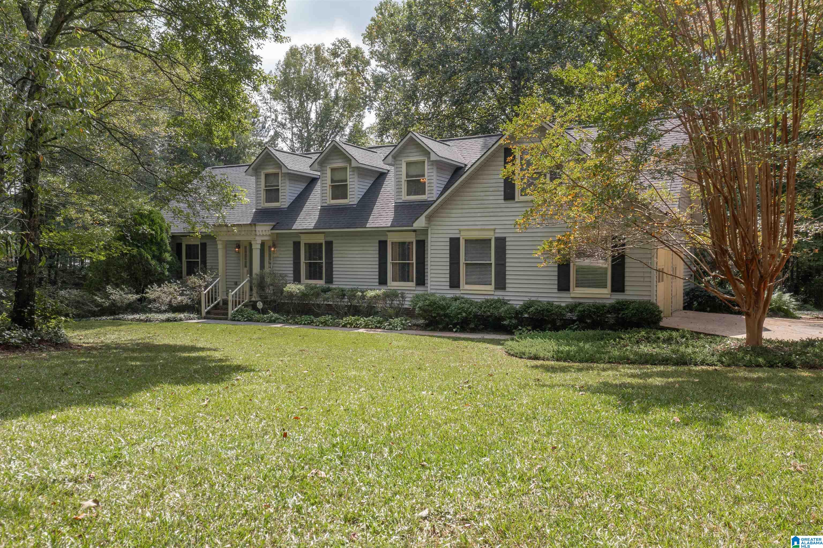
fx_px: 640
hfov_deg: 65.5
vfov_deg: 46.4
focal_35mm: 28
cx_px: 412
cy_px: 274
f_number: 5
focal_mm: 10.26
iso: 100
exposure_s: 1/120
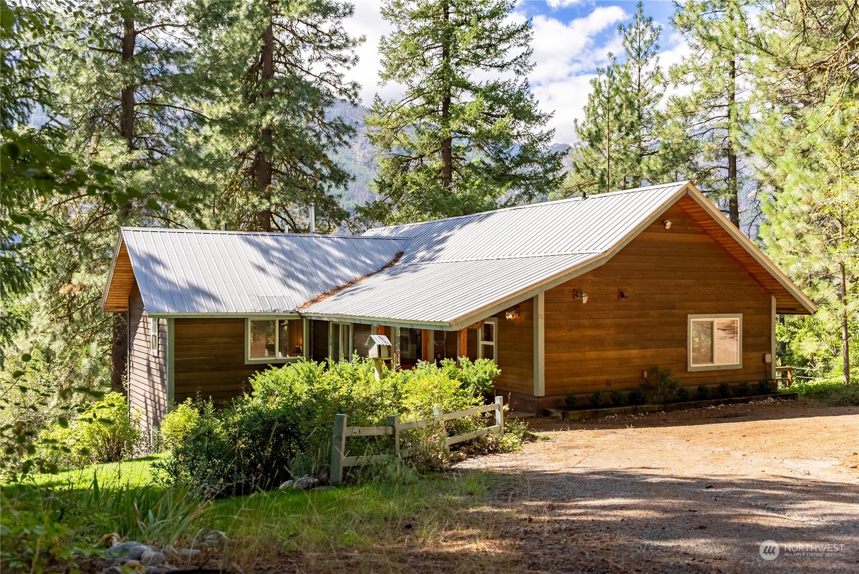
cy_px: 287
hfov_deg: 53.1
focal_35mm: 36
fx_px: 859
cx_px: 430
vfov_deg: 36.9
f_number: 5.6
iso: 100
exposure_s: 1/1250
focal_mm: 36
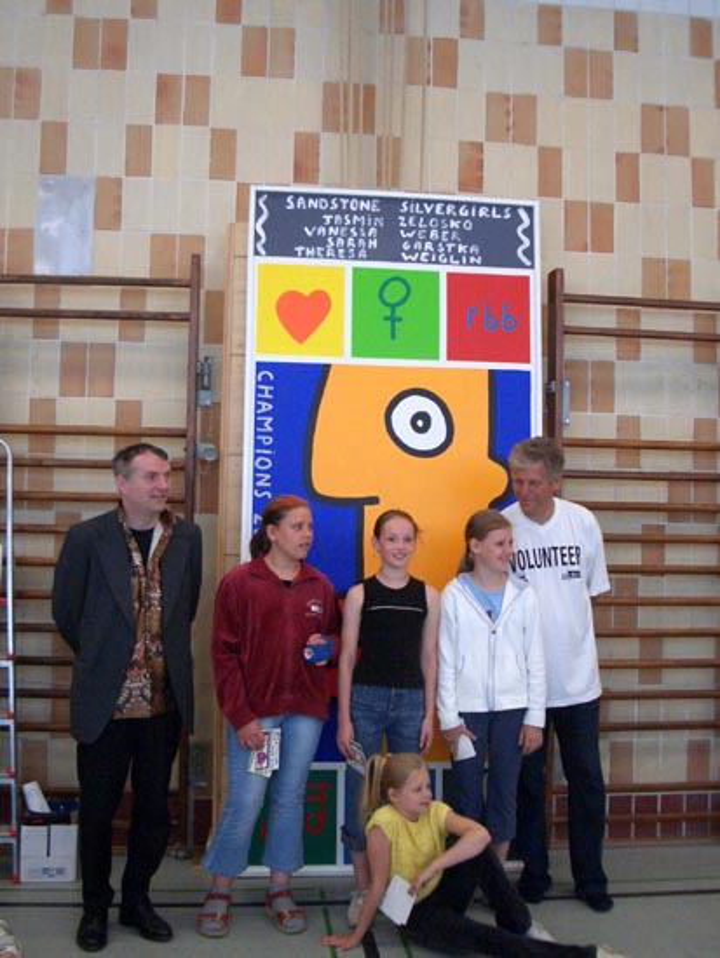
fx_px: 1136
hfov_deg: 35.2
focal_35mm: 41
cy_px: 479
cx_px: 360
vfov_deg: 45.8
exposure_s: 1/125
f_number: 2.8
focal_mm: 6.8
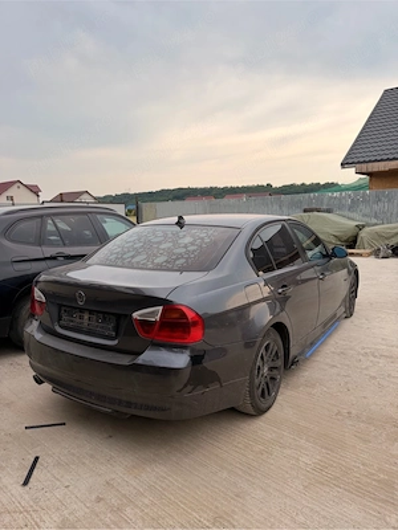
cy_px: 265
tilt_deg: -9.8
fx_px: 368
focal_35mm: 24
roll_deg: +1.5
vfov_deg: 71.6
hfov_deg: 56.8
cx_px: 199
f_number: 1.78
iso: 100
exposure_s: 1/1060
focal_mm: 6.76
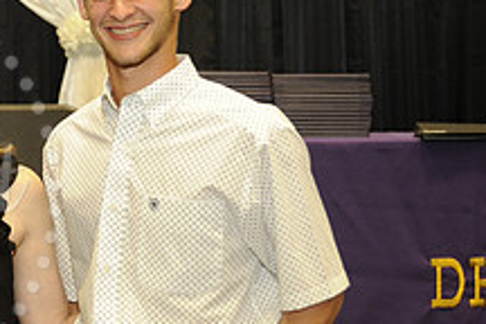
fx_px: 2389
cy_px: 189
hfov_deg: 11.3
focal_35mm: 177
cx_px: -153
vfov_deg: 7.8
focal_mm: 66
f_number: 5.6
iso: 1250
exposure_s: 1/60
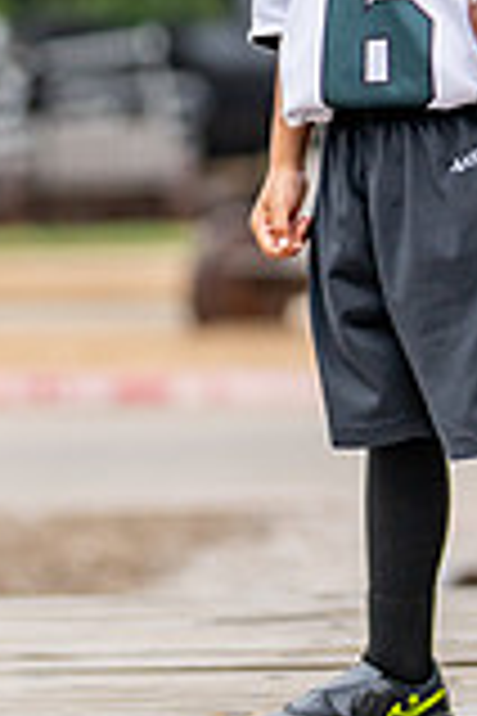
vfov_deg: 8.9
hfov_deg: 5.9
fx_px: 4591
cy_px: 54
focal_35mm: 231
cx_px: 468
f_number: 1.2
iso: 200
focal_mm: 50
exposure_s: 1/2000
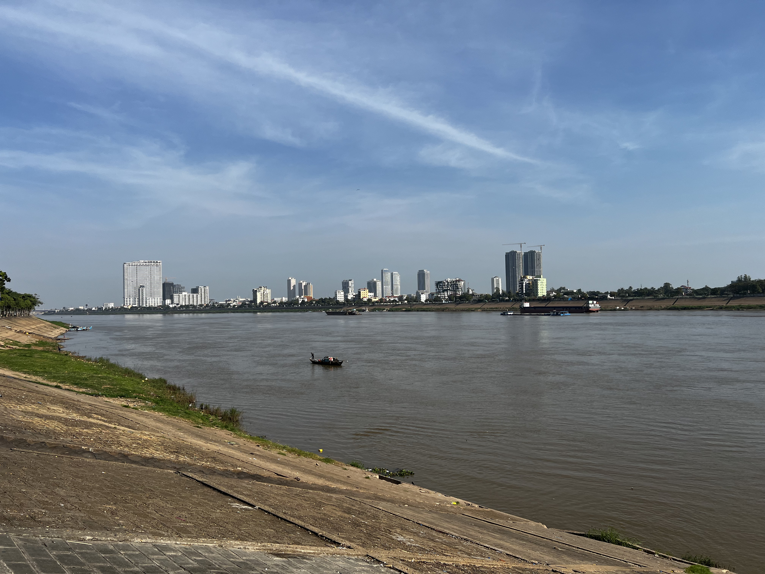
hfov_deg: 67.3
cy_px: 287
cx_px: 382
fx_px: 575
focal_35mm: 26
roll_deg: +1.5
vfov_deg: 53.1
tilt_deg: +2.0
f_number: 1.5
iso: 50
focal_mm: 5.7
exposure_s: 1/6211
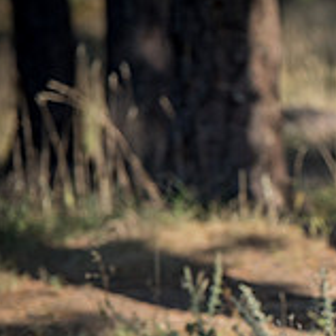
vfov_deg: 3.3
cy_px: 356
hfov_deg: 3.3
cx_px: 549
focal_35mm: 530
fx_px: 5820
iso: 200
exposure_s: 1/1250
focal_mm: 170
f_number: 4
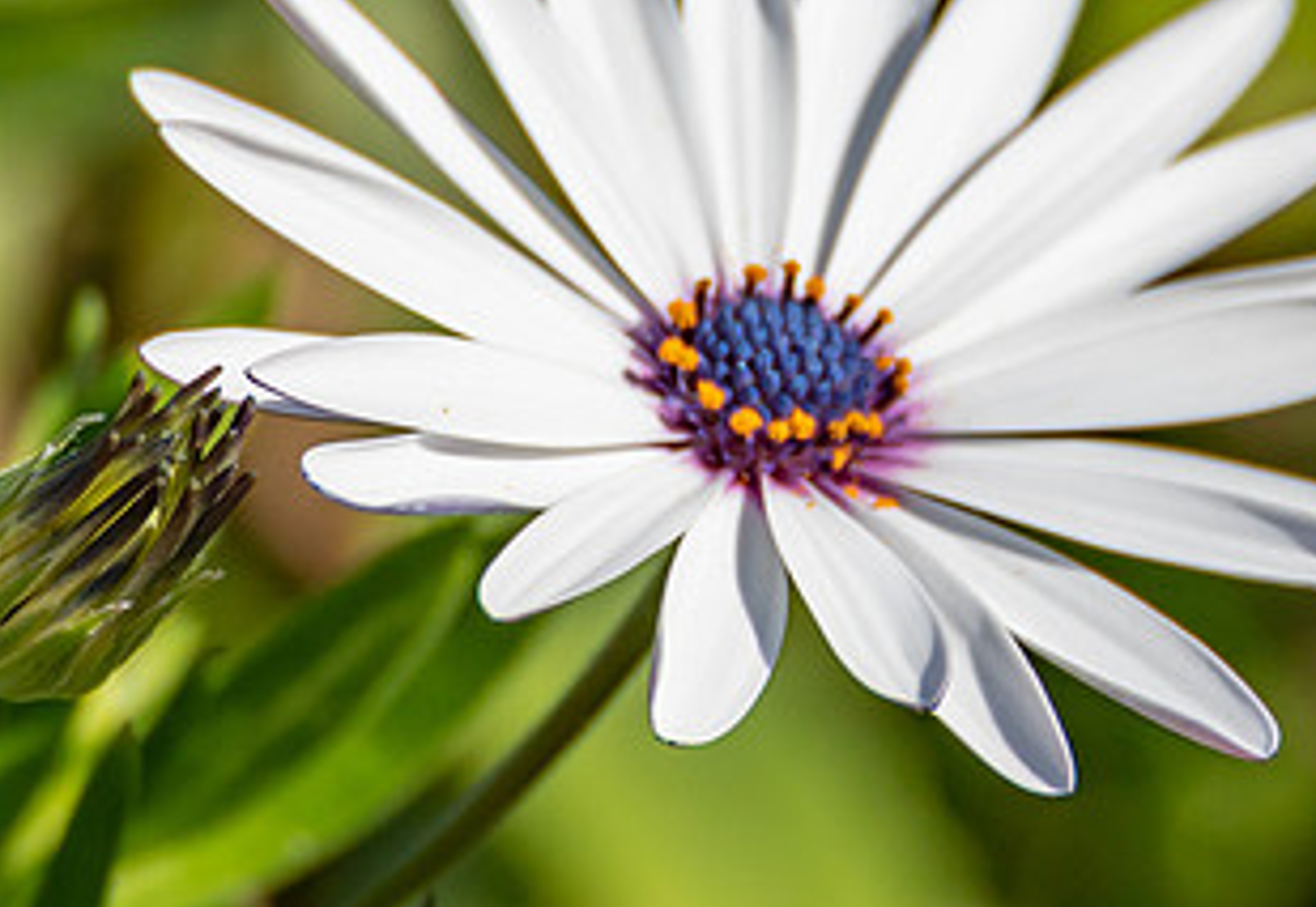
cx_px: 823
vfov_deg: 0.6
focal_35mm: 2190
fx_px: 80897
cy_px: 249
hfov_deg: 0.9
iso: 200
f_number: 6.3
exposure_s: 1/2500
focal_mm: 600
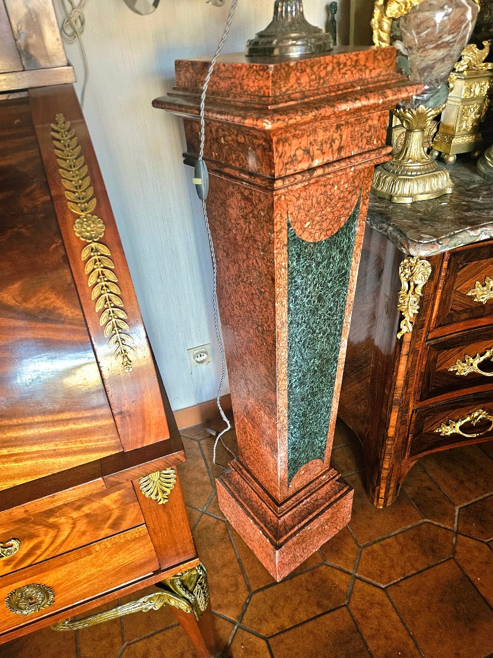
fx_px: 437
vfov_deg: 73.9
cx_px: 246
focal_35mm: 23
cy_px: 329
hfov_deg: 58.9
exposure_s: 1/50.3
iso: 500
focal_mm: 5.4
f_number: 1.8
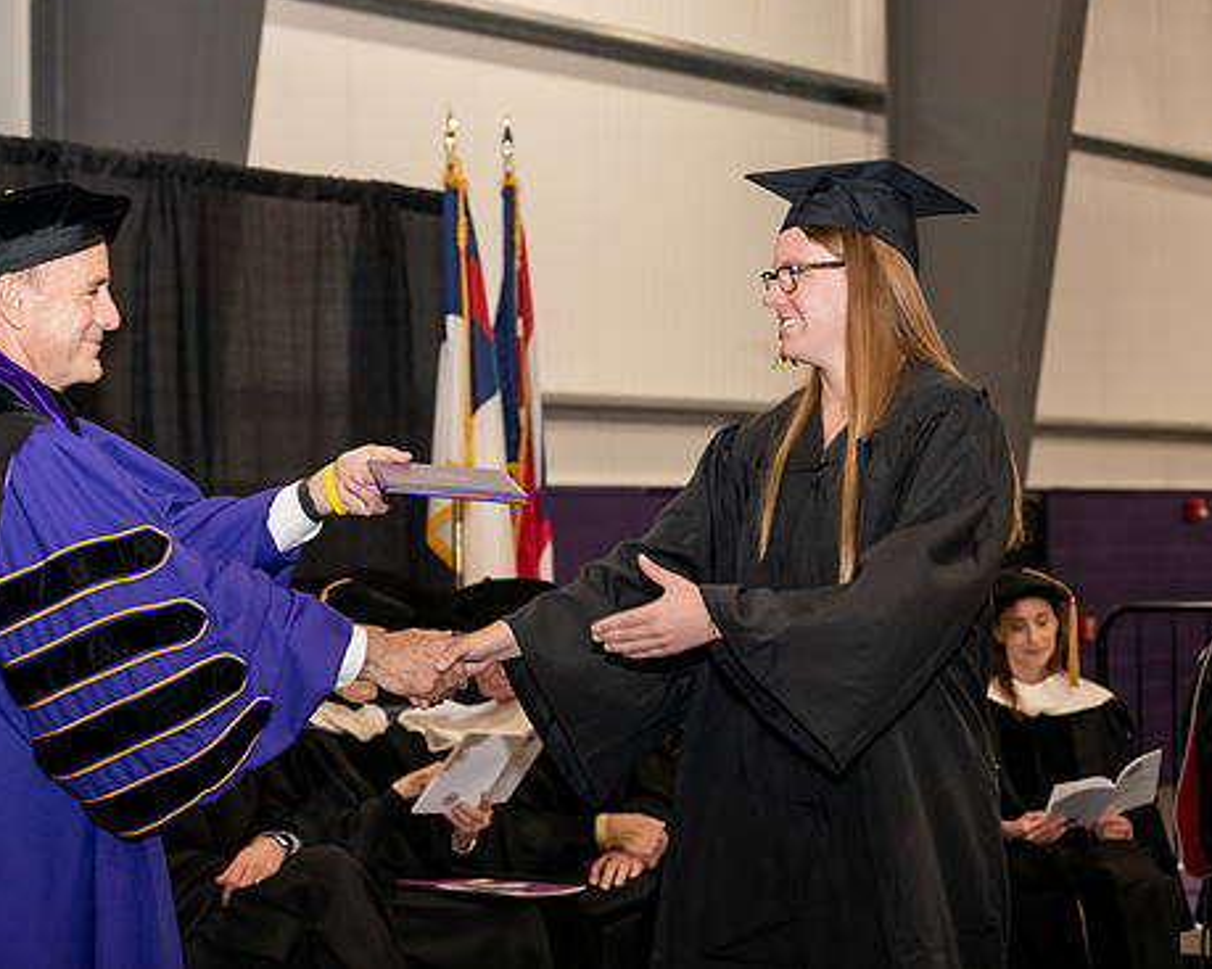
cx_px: 541
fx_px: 2977
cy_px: 461
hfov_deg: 23.0
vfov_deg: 18.5
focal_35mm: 83
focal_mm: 70
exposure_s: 1/200
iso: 2000
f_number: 5
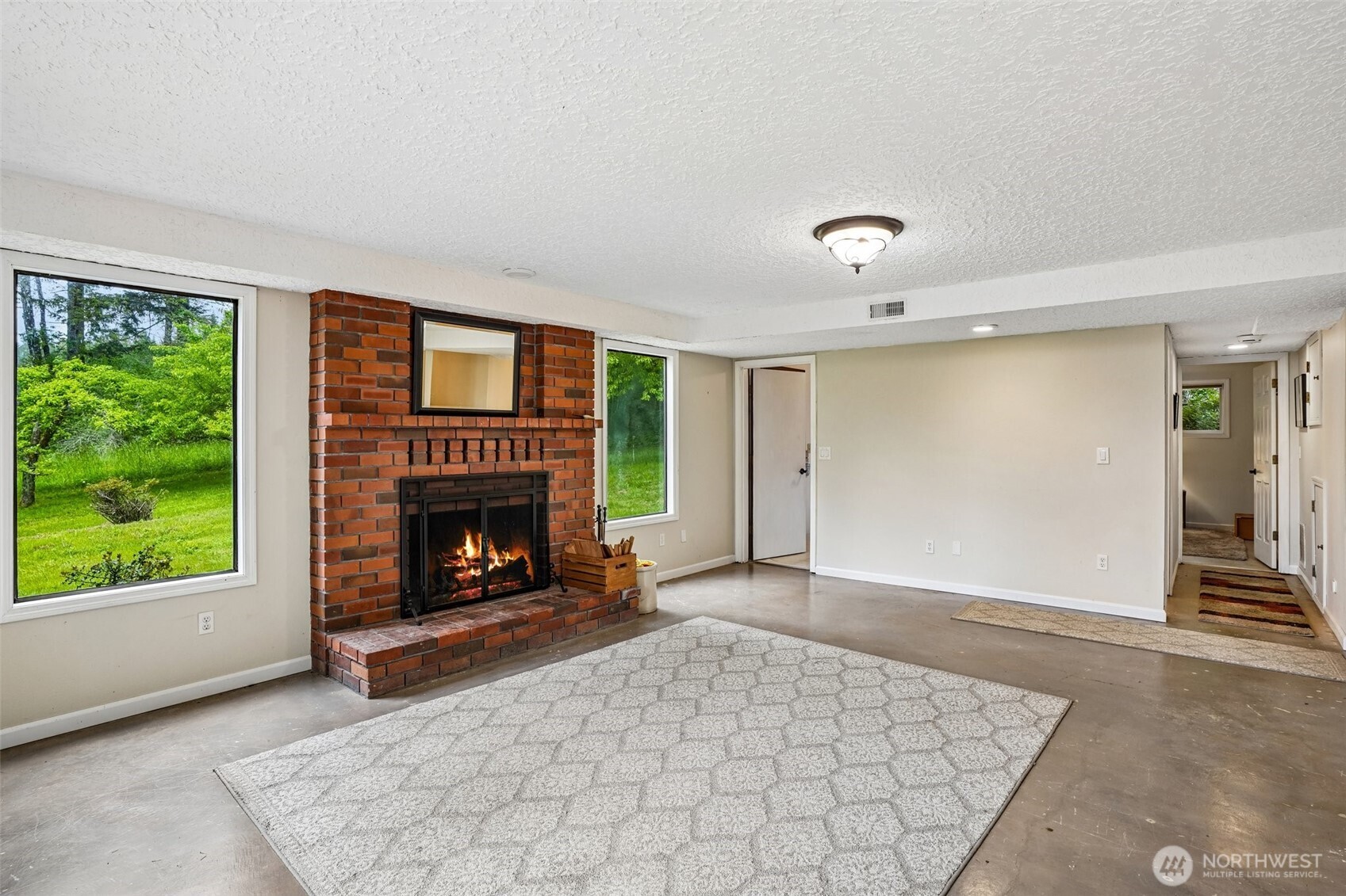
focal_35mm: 17
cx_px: 673
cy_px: 448
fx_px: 636
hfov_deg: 93.3
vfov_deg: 70.4
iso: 400
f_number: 8
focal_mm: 17
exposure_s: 1/20
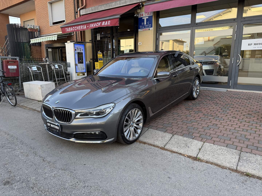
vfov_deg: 56.8
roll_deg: +0.0
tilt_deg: -11.0
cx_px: 131
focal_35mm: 24
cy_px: 98
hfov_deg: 71.6
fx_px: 182
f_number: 1.78
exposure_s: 1/251
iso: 80
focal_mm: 6.76
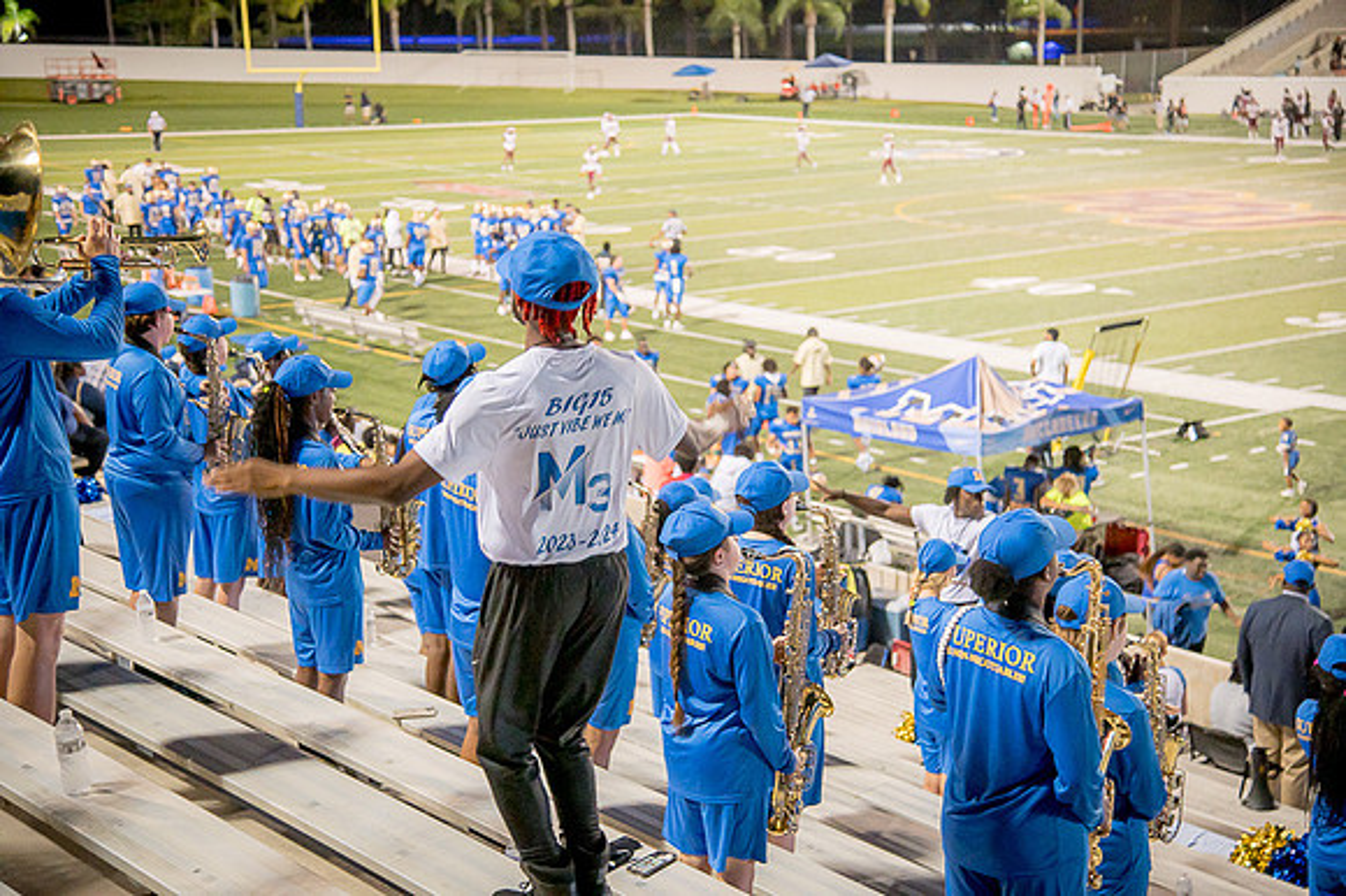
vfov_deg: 21.9
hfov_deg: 32.4
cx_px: 673
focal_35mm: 62
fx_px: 2317
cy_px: 448
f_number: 4
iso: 2000
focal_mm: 62
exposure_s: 1/200
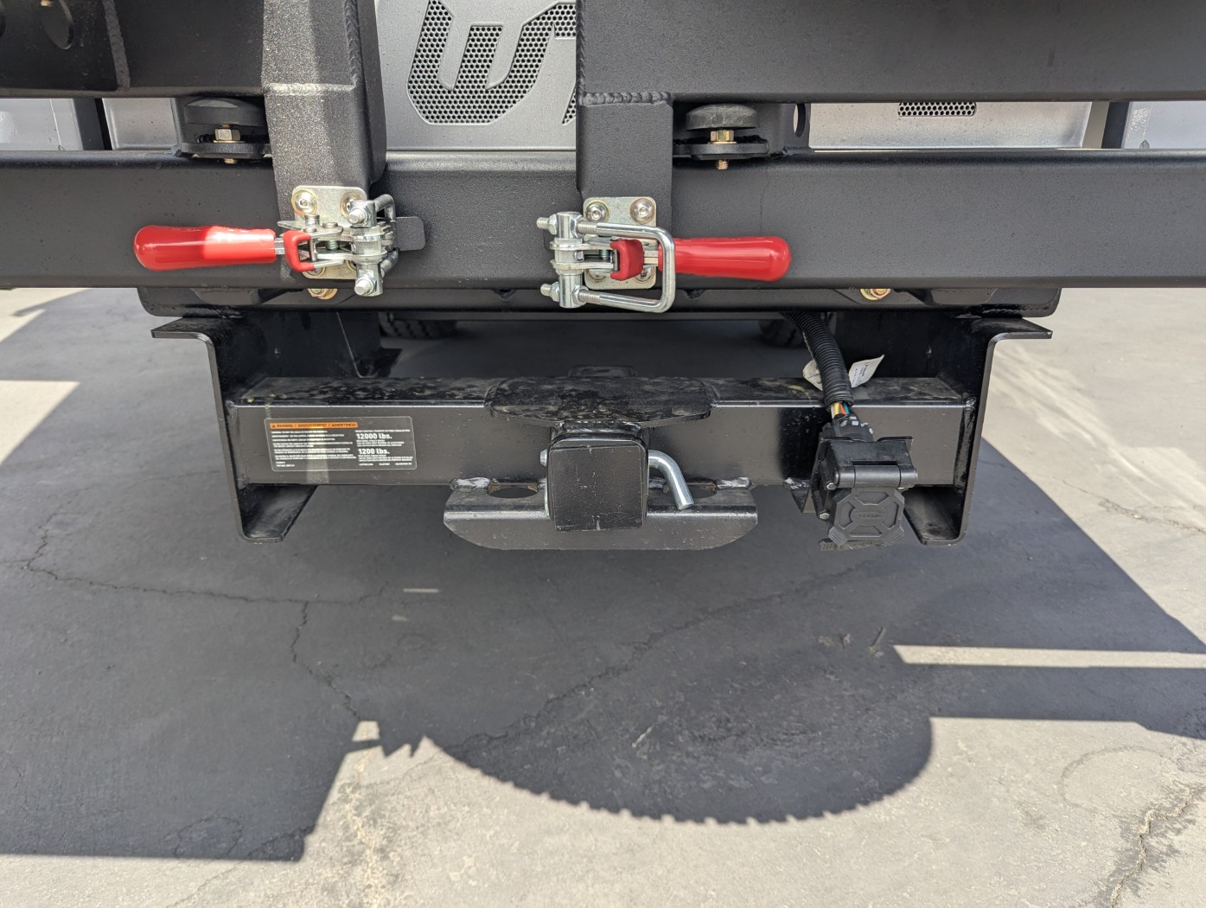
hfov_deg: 71.5
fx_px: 837
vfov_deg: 56.9
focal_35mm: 24
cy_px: 454
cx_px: 603
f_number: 1.85
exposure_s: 1/612
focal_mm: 6.81
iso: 44
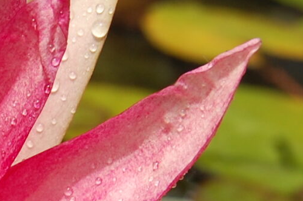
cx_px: -41
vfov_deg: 6.3
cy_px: 239
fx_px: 1807
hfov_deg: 9.5
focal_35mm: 215
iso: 200
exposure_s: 1/320
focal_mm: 28
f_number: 9
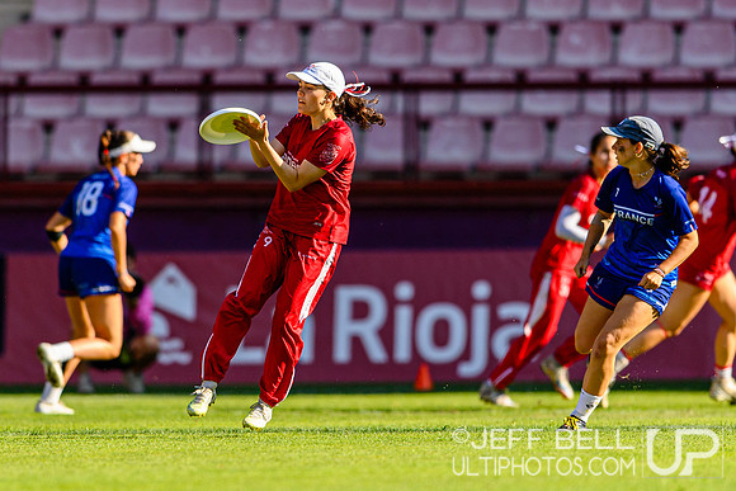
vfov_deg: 1.6
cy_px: 264
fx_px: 17224
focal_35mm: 842
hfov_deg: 2.4
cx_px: 286
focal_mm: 400
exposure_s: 1/1250
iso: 200
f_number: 3.2
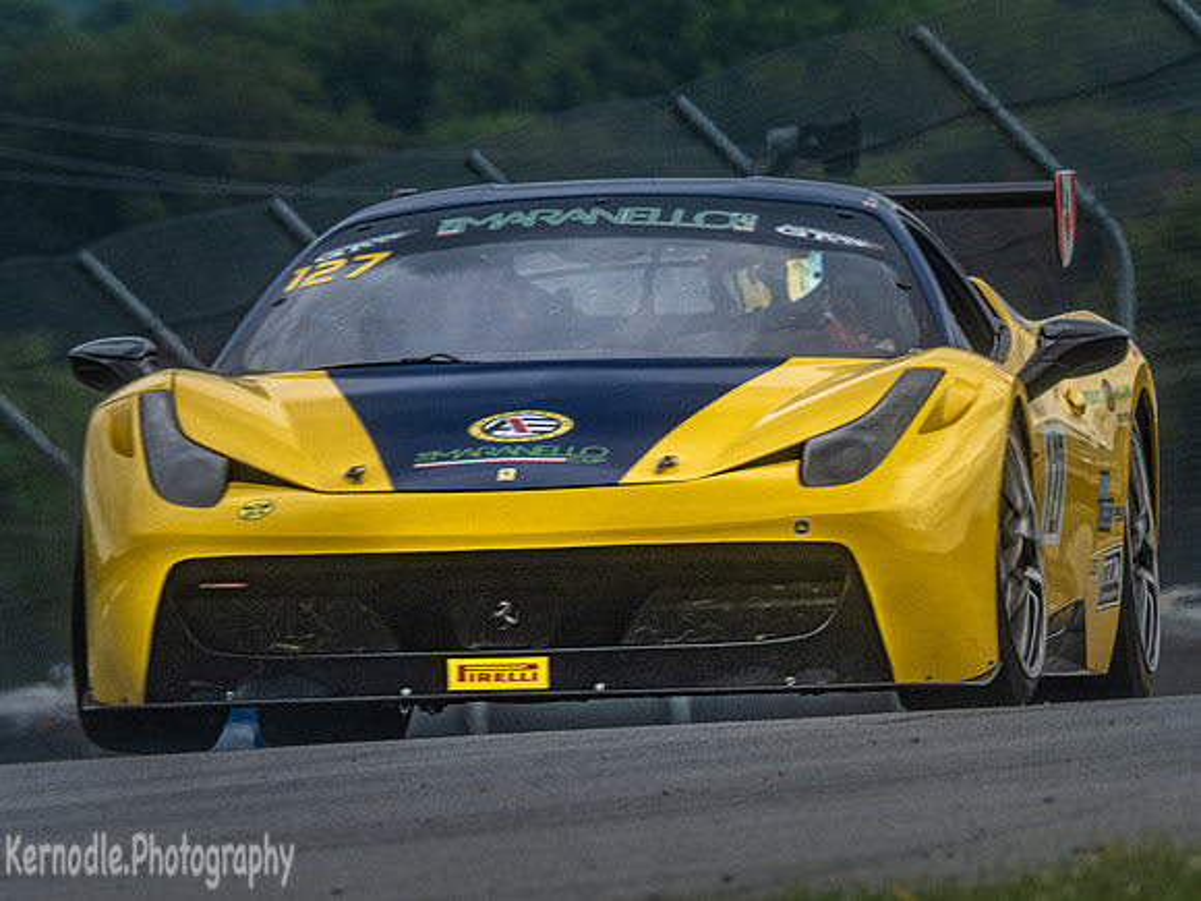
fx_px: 32782
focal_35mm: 945
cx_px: 675
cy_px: 395
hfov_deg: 2.1
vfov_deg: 1.6
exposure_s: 1/320
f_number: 9
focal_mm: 420
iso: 320
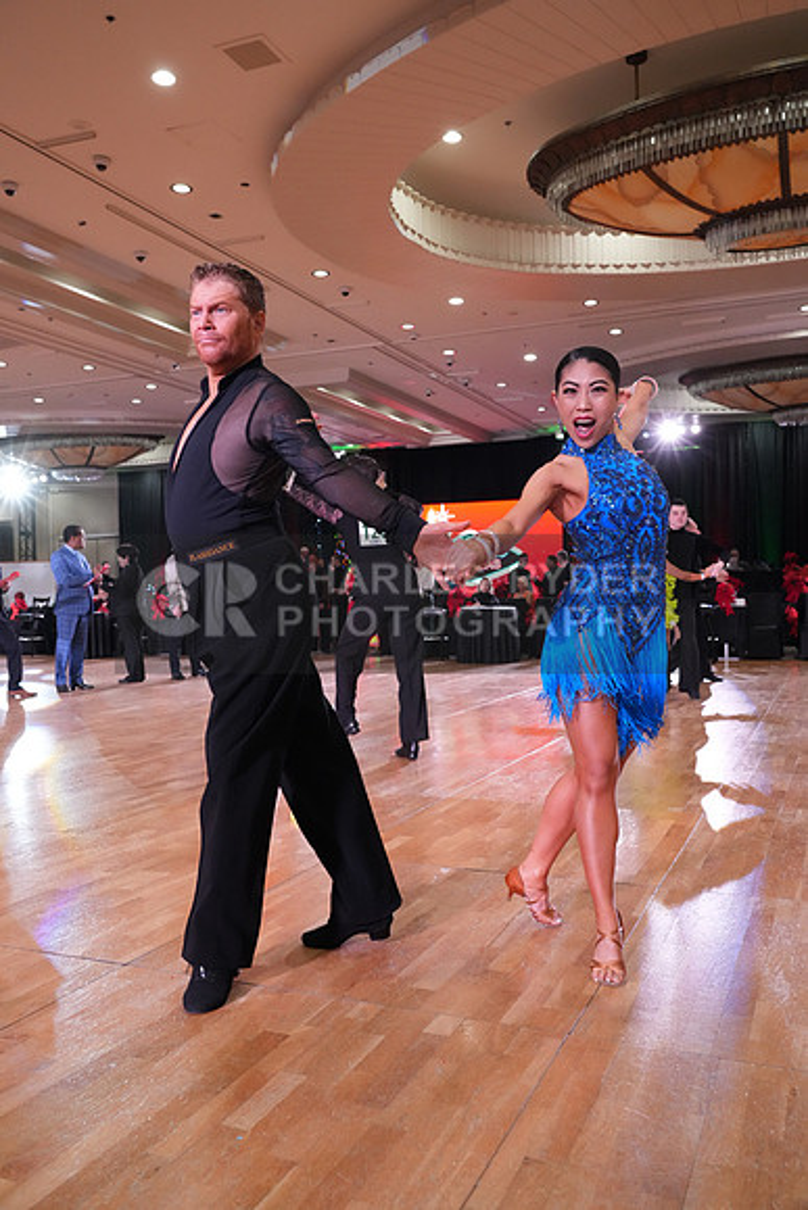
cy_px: 605
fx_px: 976
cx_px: 404
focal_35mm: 29
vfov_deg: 63.6
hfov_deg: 45.0
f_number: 5
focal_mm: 29
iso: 5000
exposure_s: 1/320
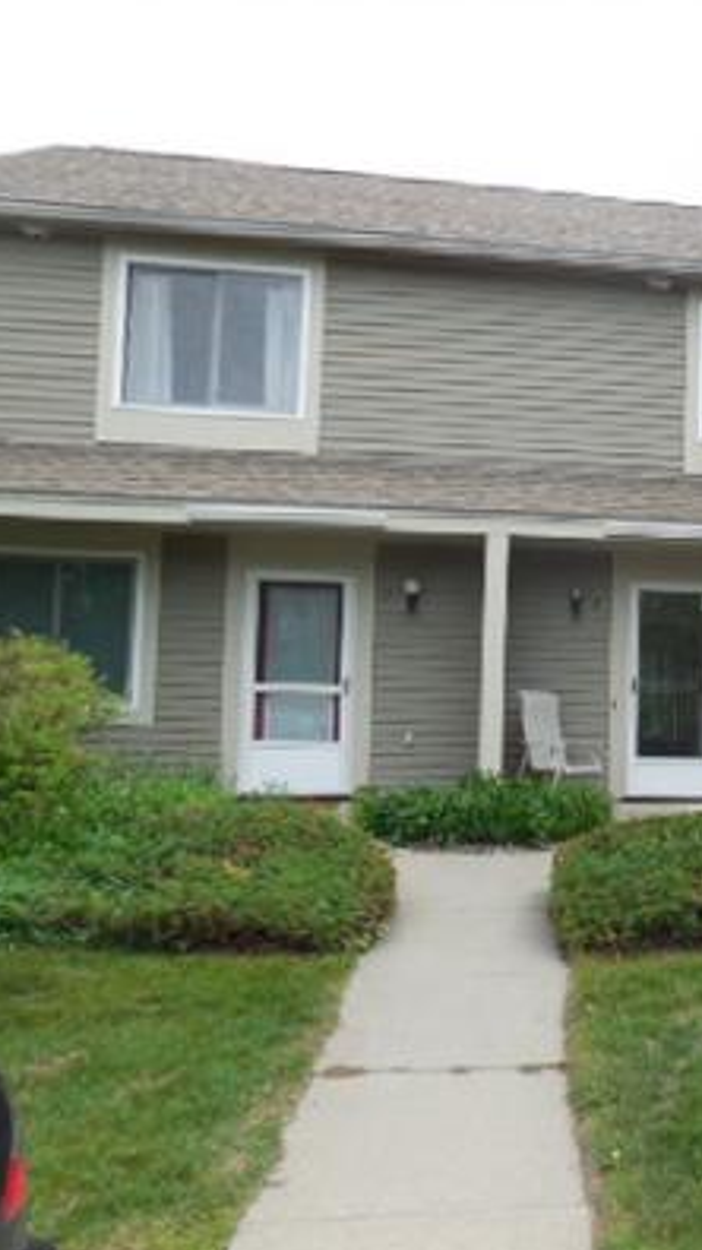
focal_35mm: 40
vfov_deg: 50.5
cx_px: 800
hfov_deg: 26.9
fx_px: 1325
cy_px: 646
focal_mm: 4.5
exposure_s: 1/500
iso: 125
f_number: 3.1
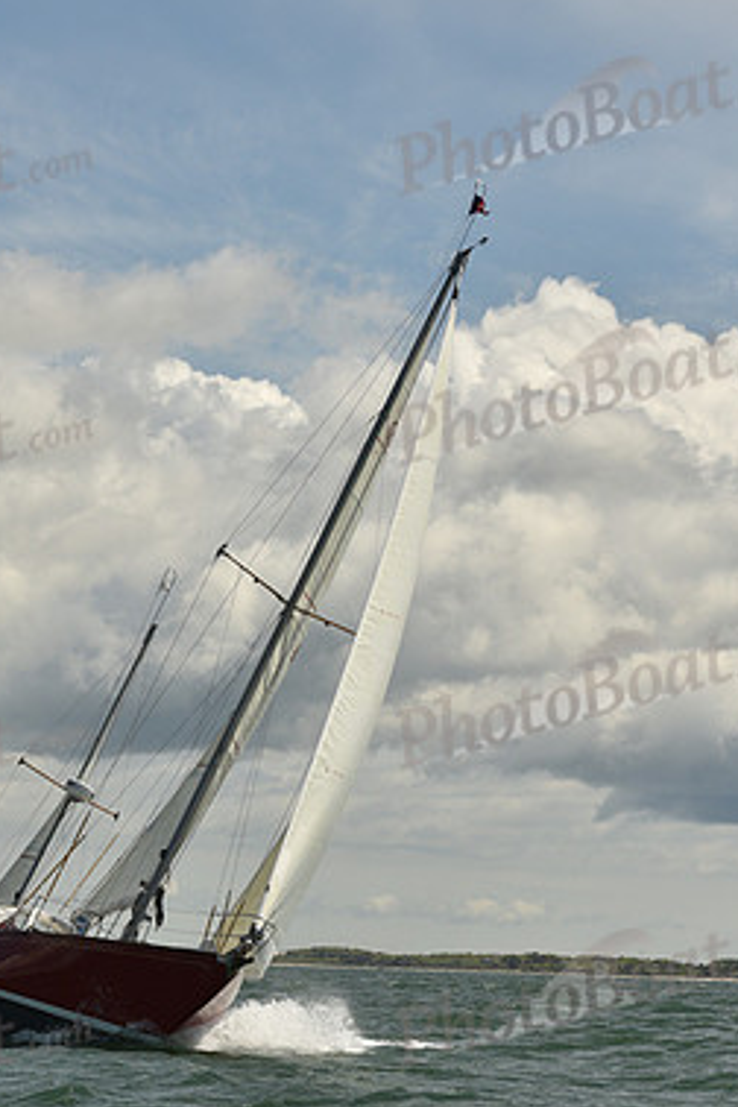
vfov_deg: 14.9
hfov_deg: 9.9
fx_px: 4243
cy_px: 583
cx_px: 245
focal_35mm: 138
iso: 320
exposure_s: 1/800
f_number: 13
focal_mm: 90
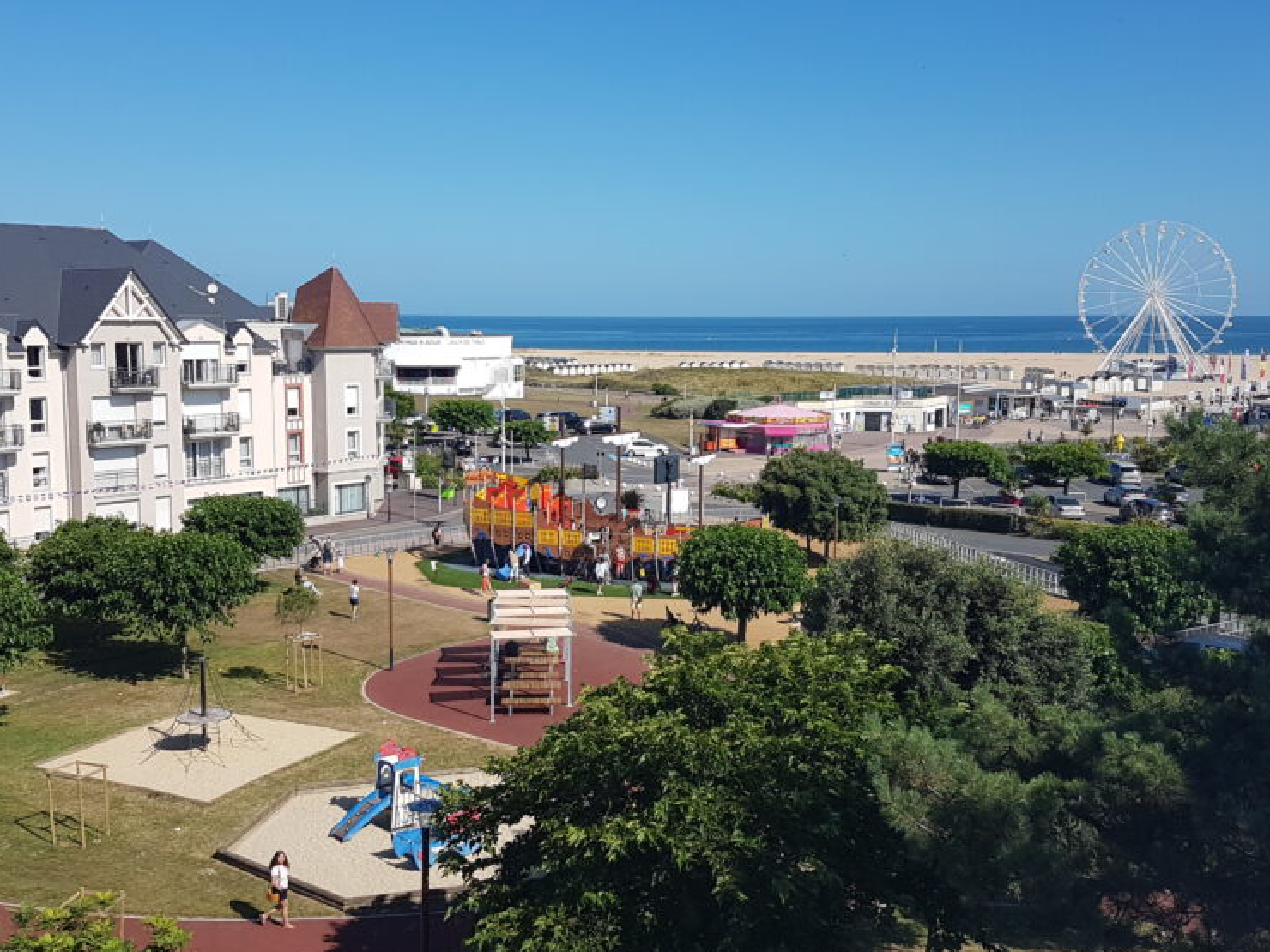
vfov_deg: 51.4
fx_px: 991
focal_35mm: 27
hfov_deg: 65.3
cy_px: 467
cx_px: 623
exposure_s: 1/2632
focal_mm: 4.2
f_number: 1.7
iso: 40
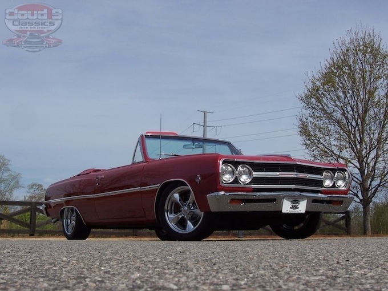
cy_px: 146
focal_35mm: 53
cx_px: 194
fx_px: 594
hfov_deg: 36.2
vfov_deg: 27.5
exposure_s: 1/750
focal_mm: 8.6
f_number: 6.7
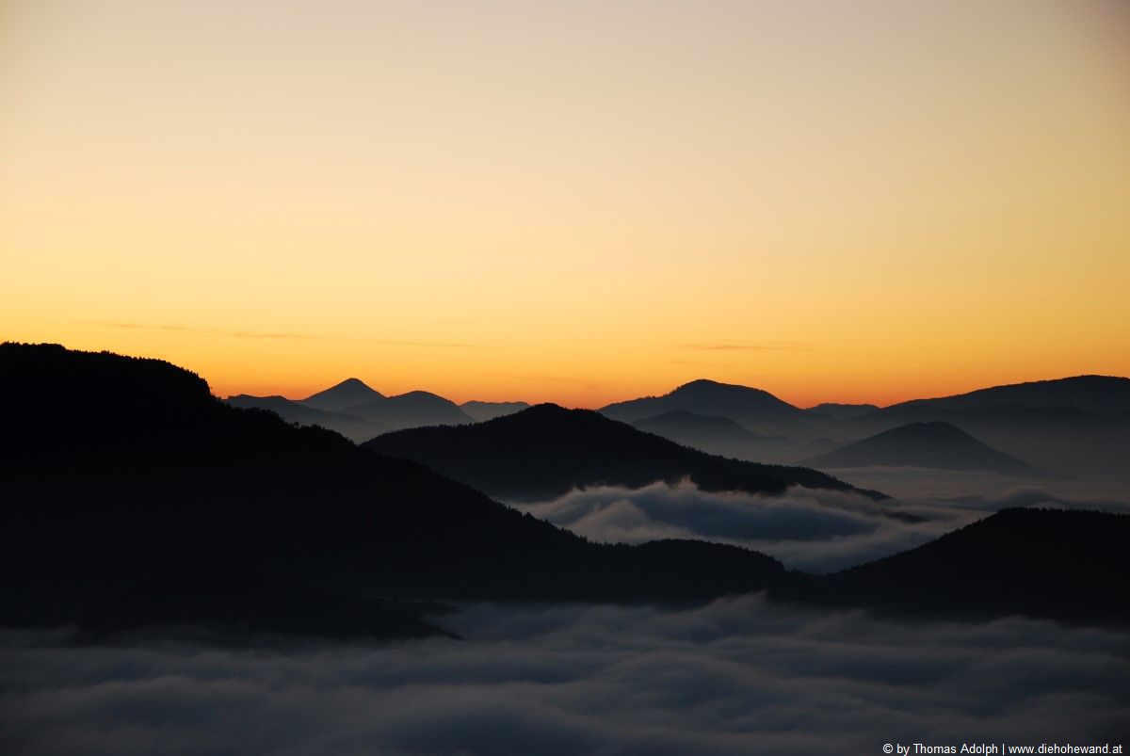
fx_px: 3535
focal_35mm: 112
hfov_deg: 18.2
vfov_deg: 12.2
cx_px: 565
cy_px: 378
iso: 200
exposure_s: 1/25
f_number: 5.6
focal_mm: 75
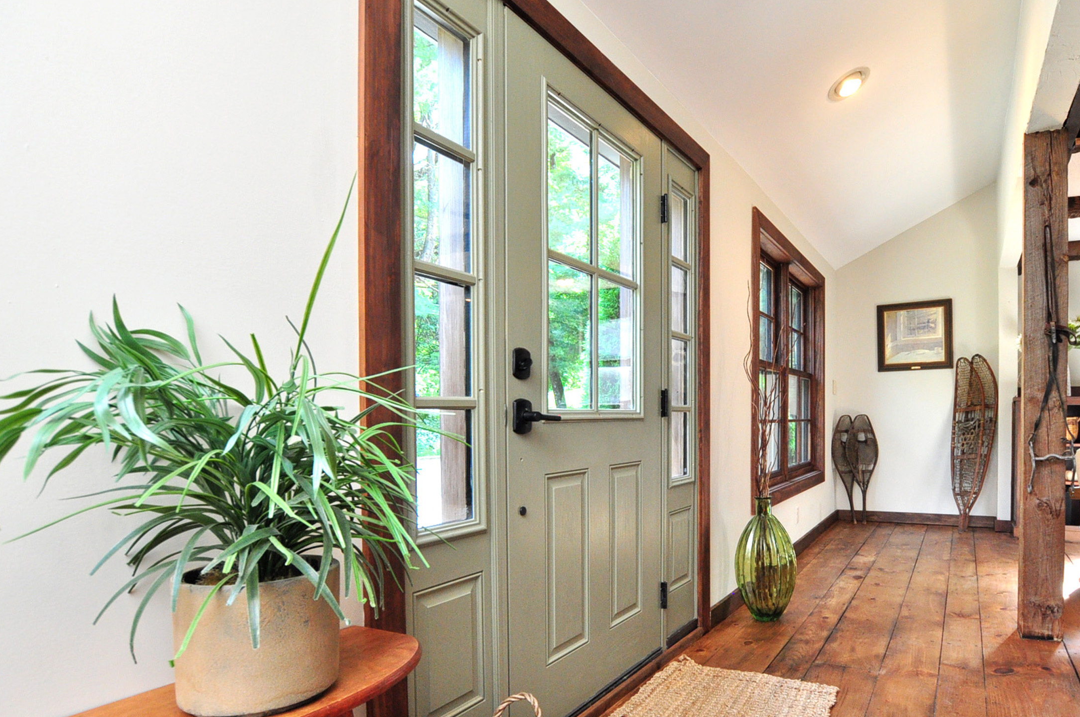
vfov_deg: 61.4
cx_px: 637
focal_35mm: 20
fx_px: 599
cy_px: 422
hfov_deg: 83.2
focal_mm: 10
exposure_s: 1/60
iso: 1000
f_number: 5
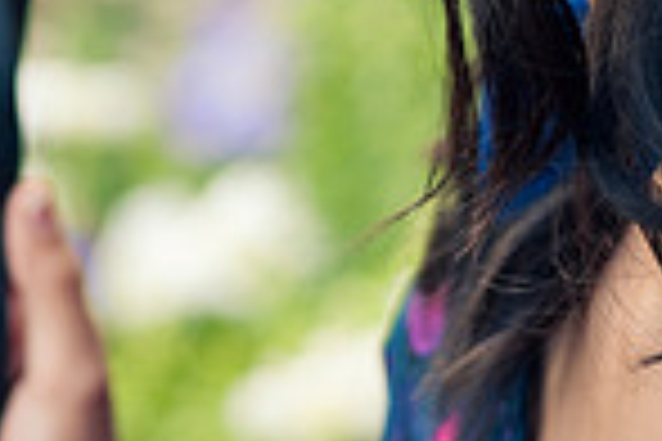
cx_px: 439
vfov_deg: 4.3
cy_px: -135
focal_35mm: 321
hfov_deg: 6.4
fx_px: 5902
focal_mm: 105
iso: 320
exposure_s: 1/800
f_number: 2.8
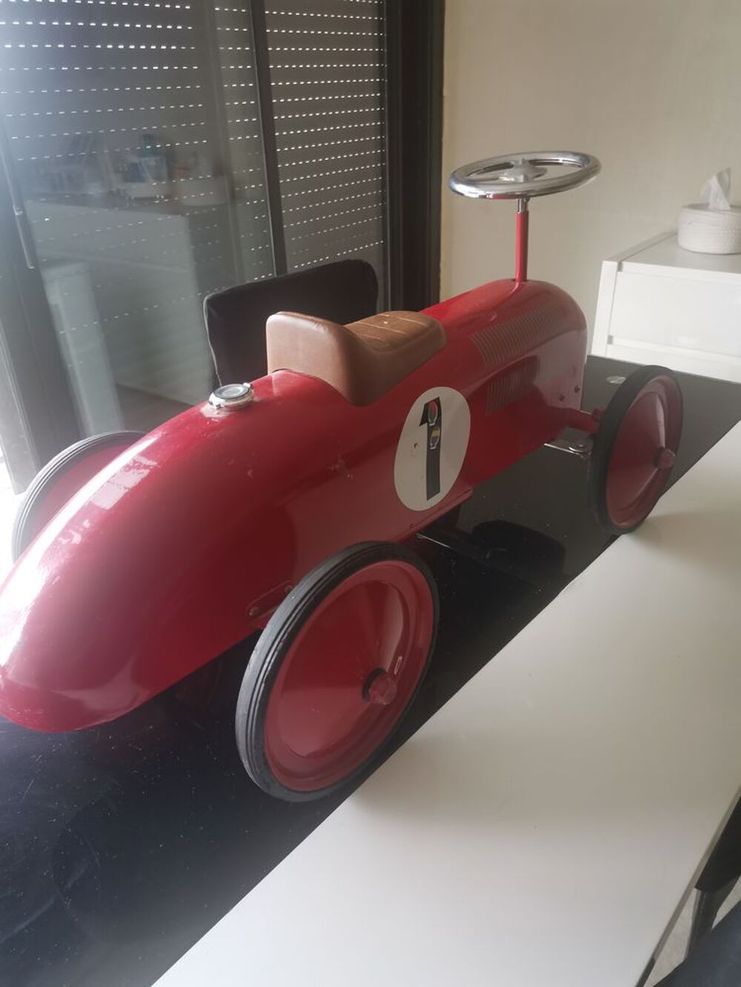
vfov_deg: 67.3
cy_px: 494
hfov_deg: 53.1
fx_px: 742
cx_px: 370
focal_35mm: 26
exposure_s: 1/33.3
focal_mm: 4.75
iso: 400
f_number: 1.8
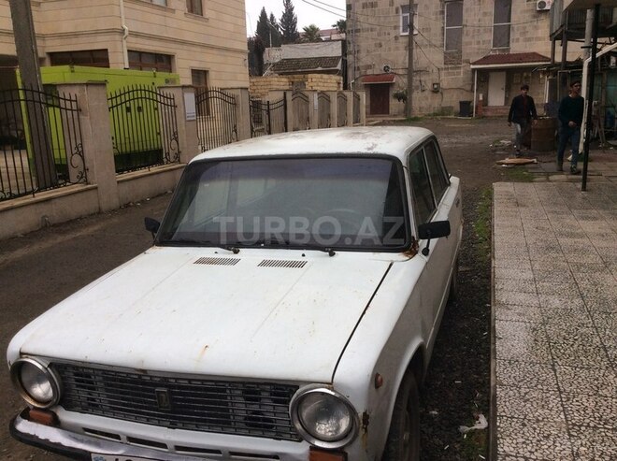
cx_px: 308
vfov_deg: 44.1
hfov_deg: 56.9
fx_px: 570
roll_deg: +1.8
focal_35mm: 32
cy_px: 230
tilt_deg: -13.7
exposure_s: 1/403
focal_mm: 3.3
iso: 32
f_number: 2.4
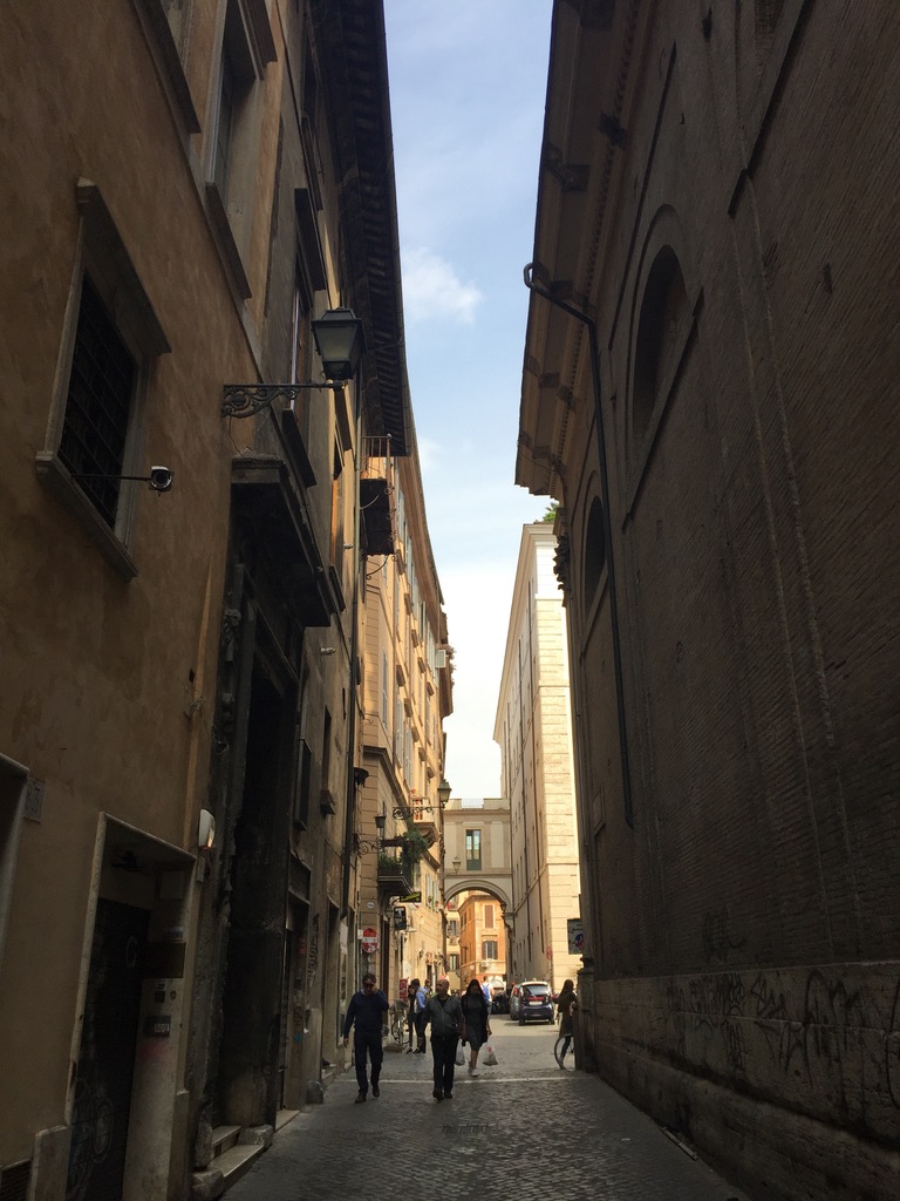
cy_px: 600
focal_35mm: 29
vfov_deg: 61.7
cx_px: 450
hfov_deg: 48.2
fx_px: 1005
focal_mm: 4.15
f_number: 2.2
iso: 32
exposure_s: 1/920
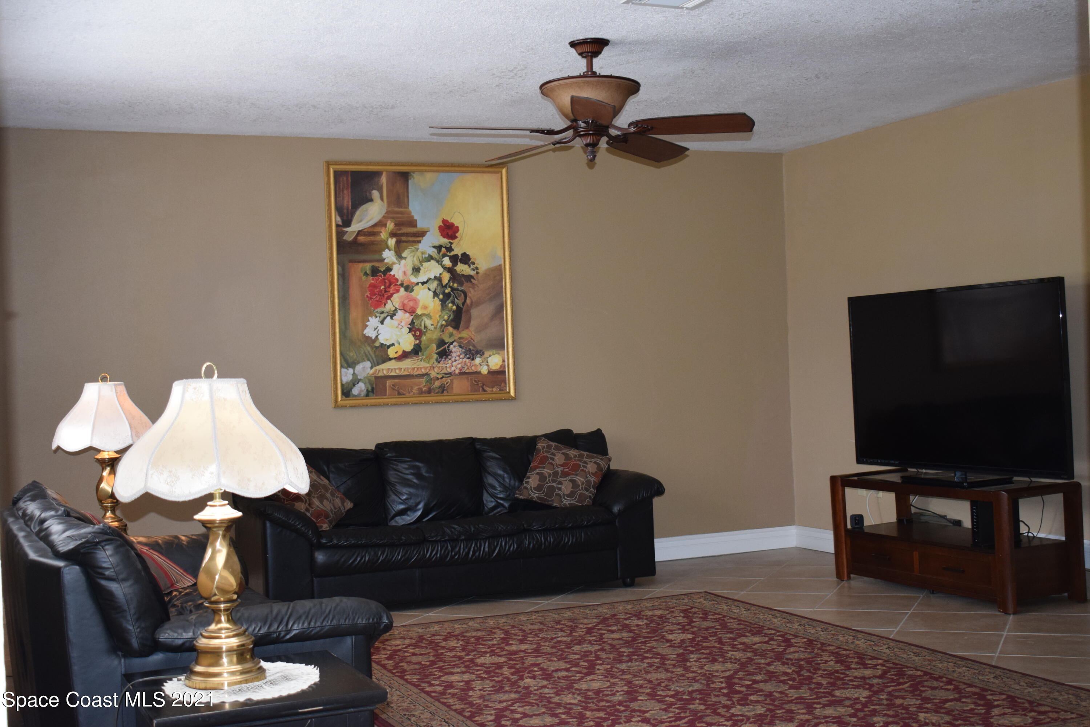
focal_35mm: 46
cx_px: 545
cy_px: 364
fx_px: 1408
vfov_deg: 28.9
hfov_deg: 42.3
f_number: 4.2
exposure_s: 1/60
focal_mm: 31
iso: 1100
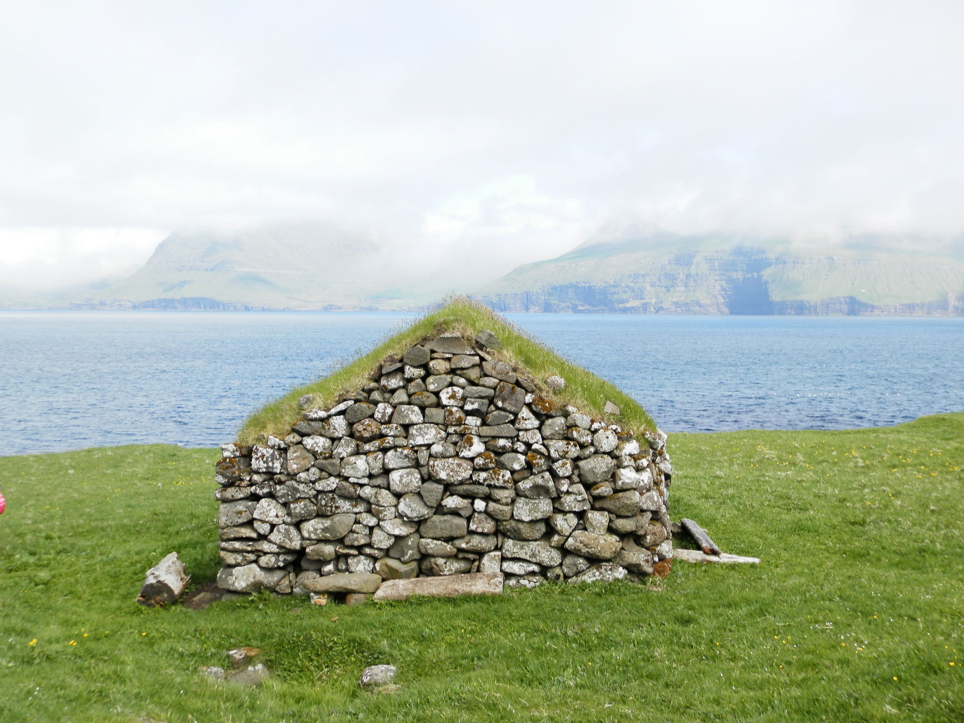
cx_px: 482
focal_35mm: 40
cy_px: 362
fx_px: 1114
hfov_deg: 46.8
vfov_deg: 36.0
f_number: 9.8
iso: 80
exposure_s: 1/60
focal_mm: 7.2
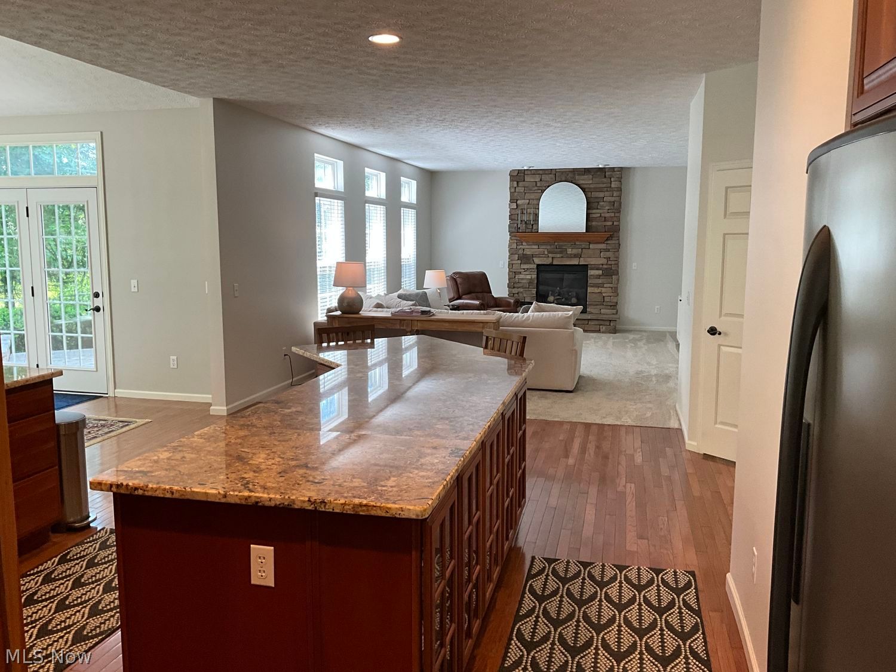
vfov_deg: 48.2
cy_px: 336
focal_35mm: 29
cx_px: 448
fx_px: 751
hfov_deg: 61.7
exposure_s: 1/60
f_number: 1.8
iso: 64
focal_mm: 3
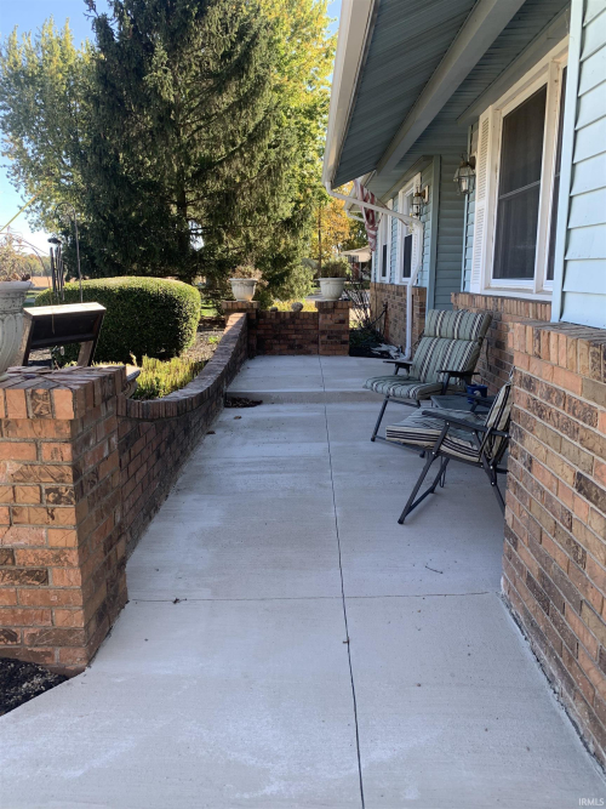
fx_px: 607
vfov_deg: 67.3
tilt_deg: -11.5
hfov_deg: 53.0
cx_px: 303
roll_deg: -0.8
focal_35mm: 26
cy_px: 404
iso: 25
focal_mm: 4.25
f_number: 1.8
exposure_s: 1/238
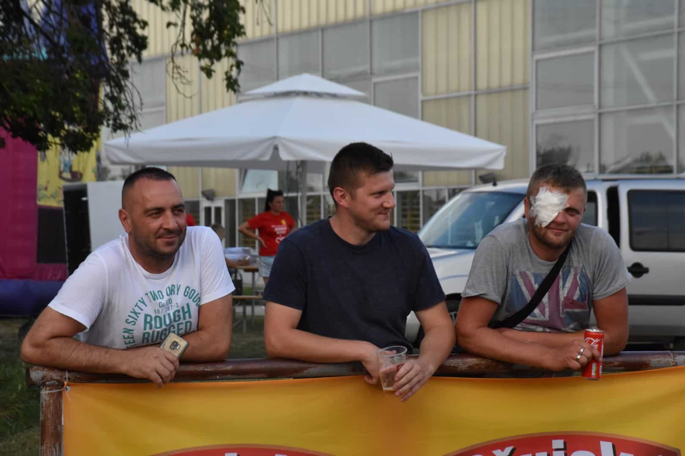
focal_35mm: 135
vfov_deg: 10.2
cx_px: 342
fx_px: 2569
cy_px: 228
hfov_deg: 15.2
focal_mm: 90
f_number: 11
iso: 1600
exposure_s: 1/500
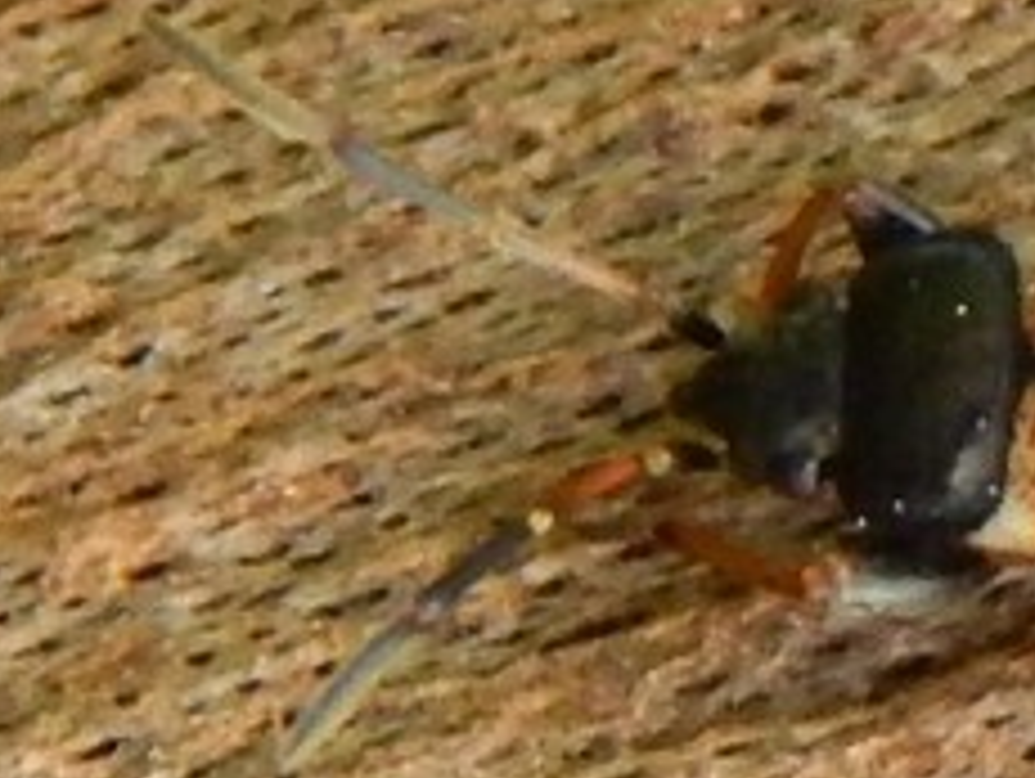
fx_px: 11523
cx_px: 1244
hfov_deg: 5.1
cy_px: 351
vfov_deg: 3.9
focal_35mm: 385
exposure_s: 1/100
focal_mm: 18.7
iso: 400
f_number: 4.5
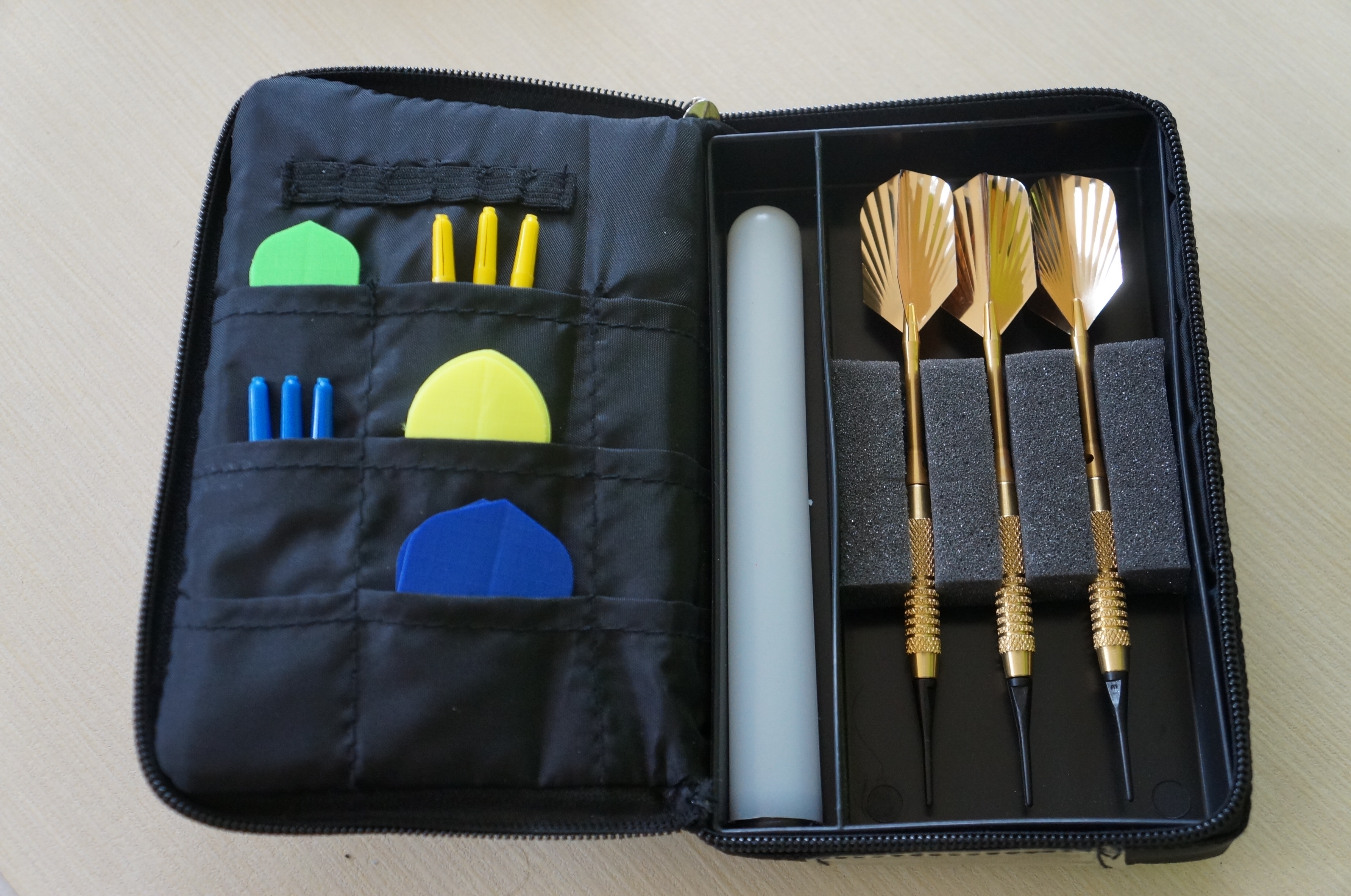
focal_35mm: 46
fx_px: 1743
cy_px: 448
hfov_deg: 42.4
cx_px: 676
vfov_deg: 28.9
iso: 1600
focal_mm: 31
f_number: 4
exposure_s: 1/60
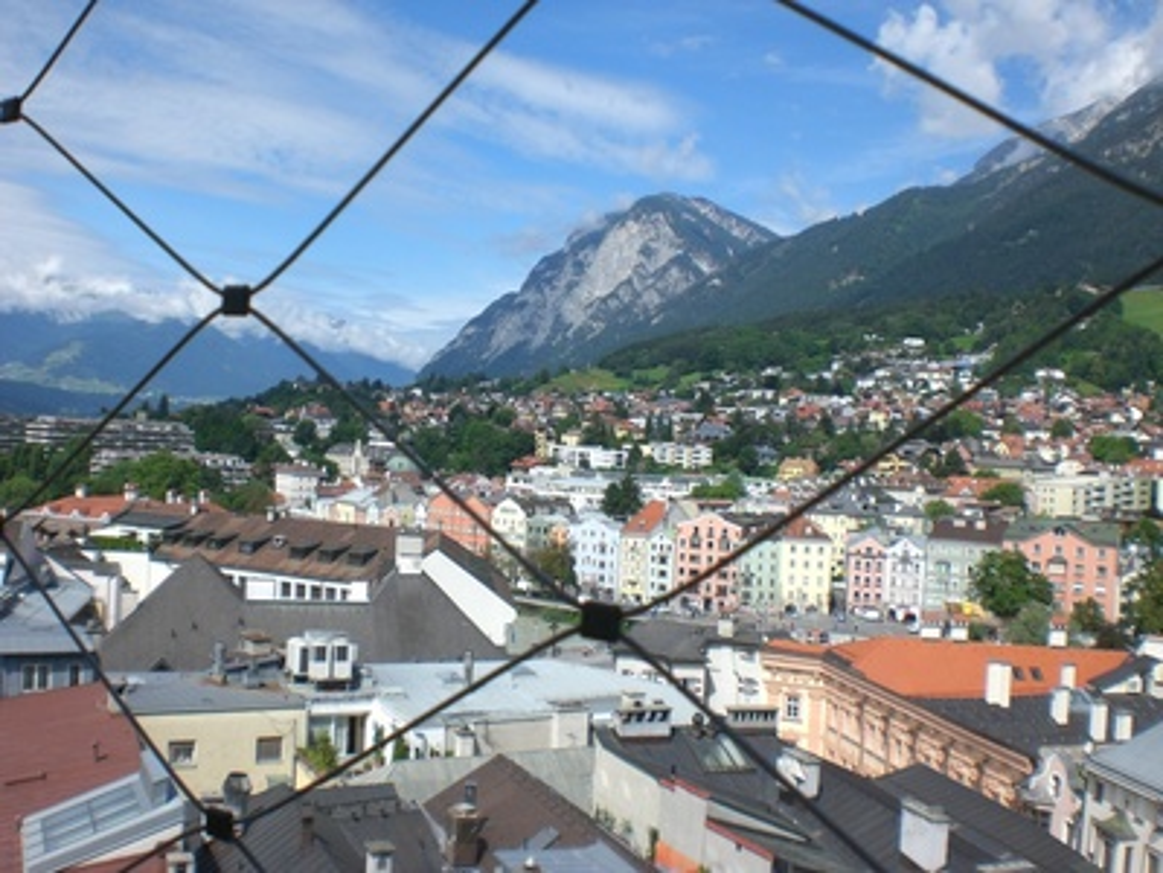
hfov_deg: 49.0
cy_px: 436
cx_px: 582
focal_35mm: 38
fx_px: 1277
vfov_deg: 37.7
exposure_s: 1/500
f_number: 4.4
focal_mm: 6.3
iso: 50
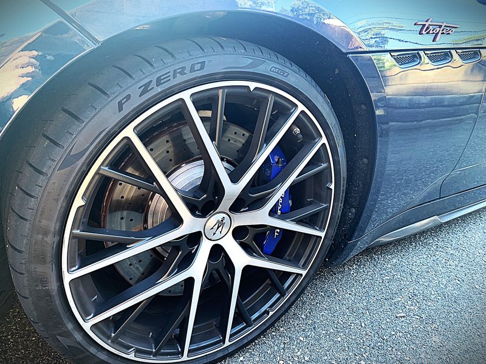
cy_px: 182
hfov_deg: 67.3
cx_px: 243
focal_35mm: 26
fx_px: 365
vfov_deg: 53.0
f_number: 1.8
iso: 100
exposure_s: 1/96
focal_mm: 4.25
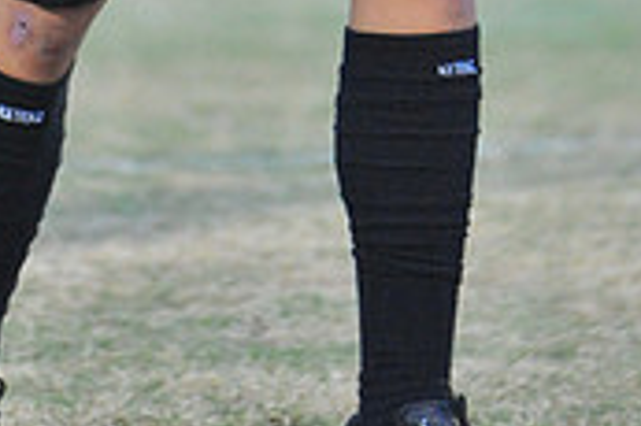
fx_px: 29831
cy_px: -600
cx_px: 333
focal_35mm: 1677
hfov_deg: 1.2
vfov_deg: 0.8
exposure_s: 1/200
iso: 6400
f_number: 6.3
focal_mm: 500
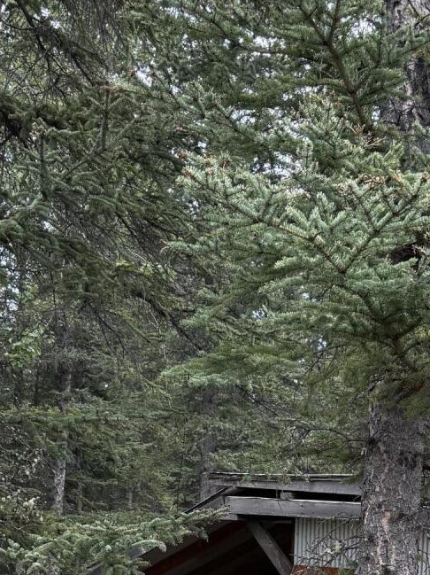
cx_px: 343
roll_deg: -4.8
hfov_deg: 19.7
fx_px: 1227
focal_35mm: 74
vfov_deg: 23.9
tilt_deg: -6.8
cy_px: 700
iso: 100
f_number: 1.78
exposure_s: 1/722
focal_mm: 6.76
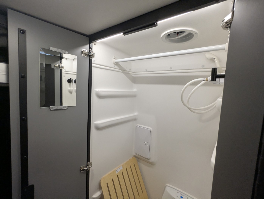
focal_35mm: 16
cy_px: 100
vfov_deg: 78.2
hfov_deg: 94.4
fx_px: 122
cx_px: 132
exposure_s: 1/145
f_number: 2.2
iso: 213
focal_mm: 2.35
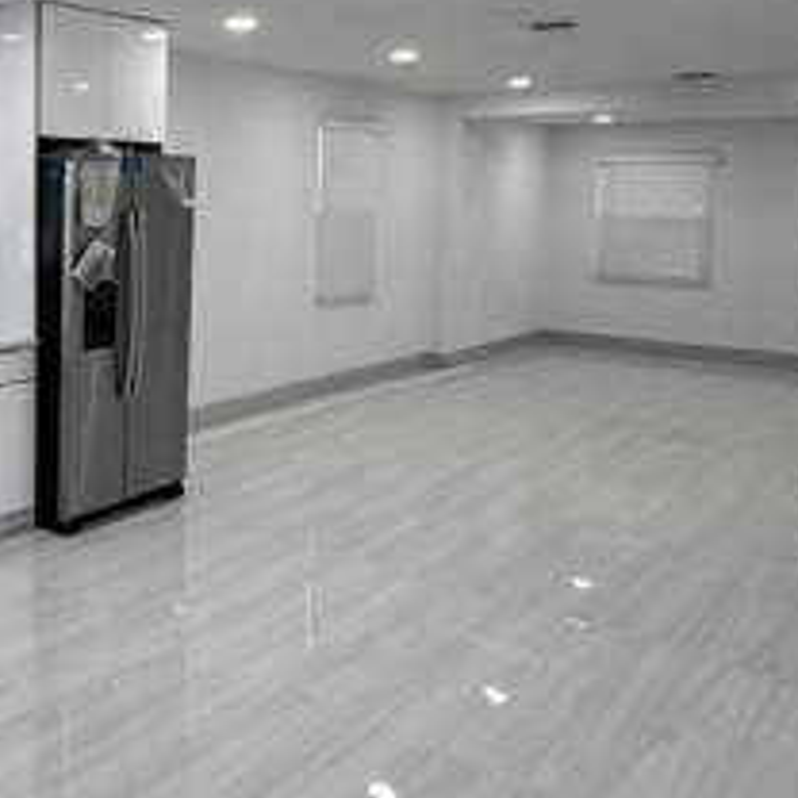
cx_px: 27
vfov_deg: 43.4
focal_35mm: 38
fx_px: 991
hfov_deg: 39.4
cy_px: 280
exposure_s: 1/120
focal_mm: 2.22
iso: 100
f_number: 2.2
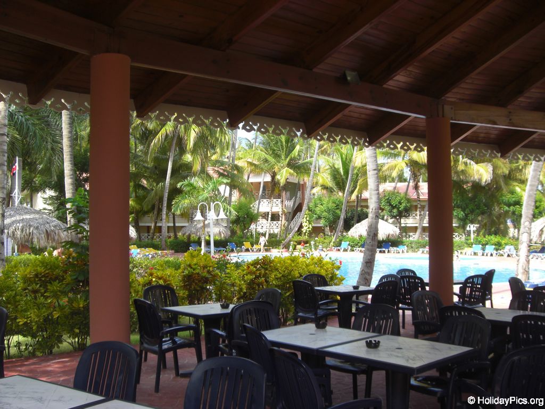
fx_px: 598
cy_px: 204
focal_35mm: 38
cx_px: 272
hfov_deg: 49.0
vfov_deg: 37.7
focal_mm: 6.2
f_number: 2.7
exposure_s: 1/320
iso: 64
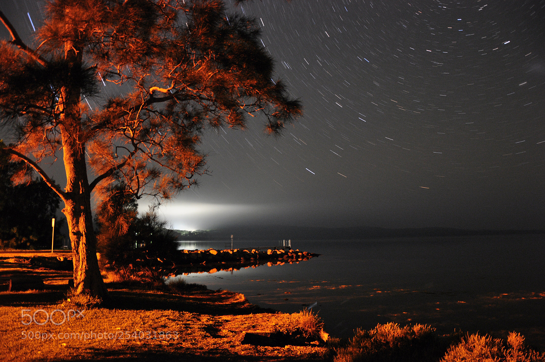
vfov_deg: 47.8
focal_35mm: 27
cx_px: 272
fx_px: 408
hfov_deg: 67.4
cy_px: 181
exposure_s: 612
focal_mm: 18
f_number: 3.5
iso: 320
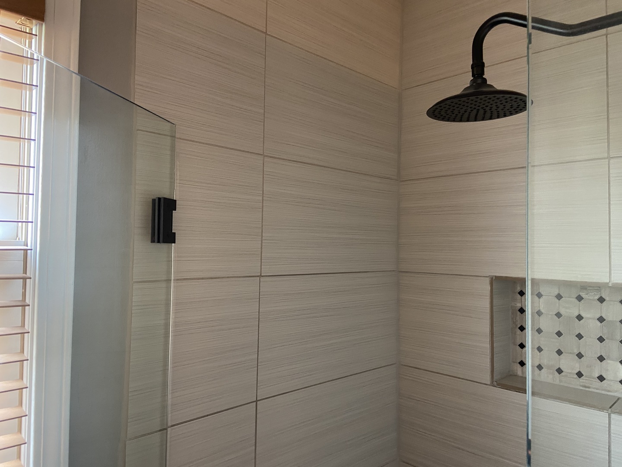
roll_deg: -0.7
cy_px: 234
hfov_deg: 67.3
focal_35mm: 26
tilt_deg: +2.0
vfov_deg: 53.1
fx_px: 467
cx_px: 311
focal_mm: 4.25
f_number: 1.8
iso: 320
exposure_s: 1/60
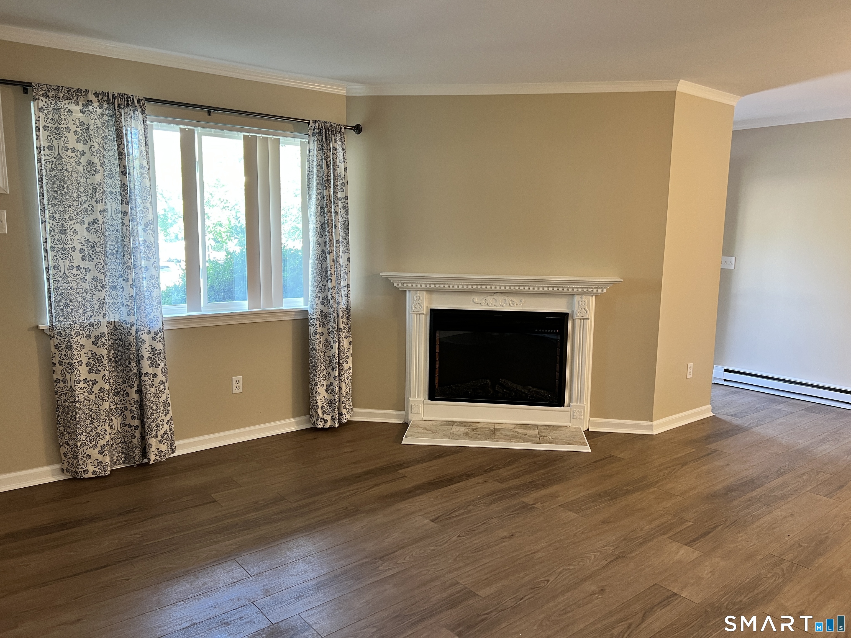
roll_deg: -0.8
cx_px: 426
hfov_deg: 67.3
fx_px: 639
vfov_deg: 53.1
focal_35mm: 26
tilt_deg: -8.6
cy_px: 319
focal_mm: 5.7
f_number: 1.5
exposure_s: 1/60
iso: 100
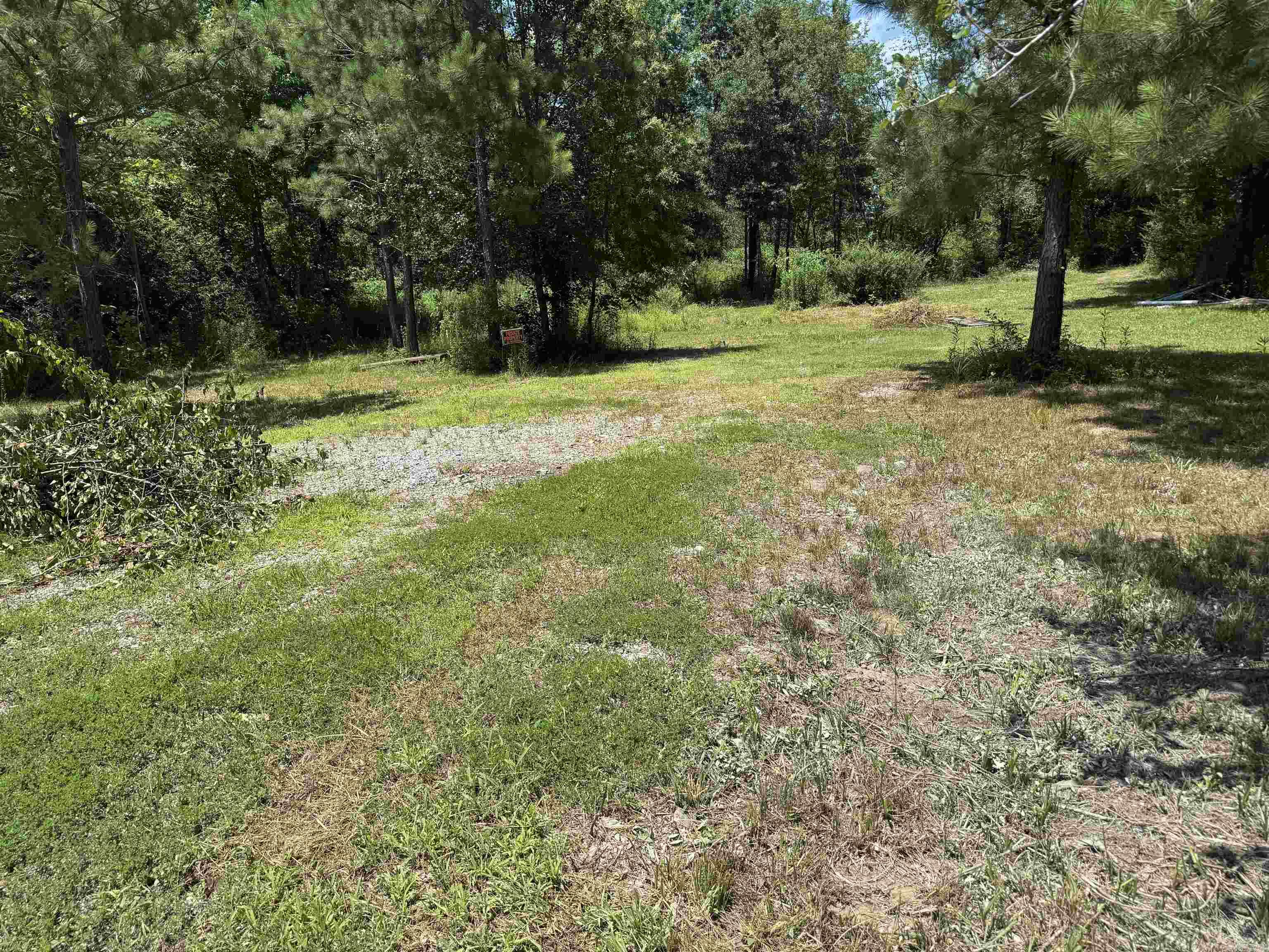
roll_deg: +1.4
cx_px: 634
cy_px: 476
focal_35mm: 24
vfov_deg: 56.8
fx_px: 880
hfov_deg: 71.6
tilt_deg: -12.2
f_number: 1.78
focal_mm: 6.76
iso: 80
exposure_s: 1/3096
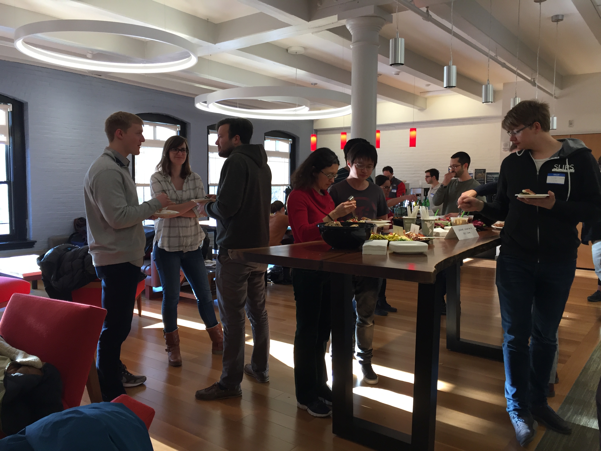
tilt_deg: -6.0
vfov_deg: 48.2
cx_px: 300
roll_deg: -0.2
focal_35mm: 29
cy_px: 226
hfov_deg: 61.7
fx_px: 503
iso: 32
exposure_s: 1/30
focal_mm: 4.15
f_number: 2.2
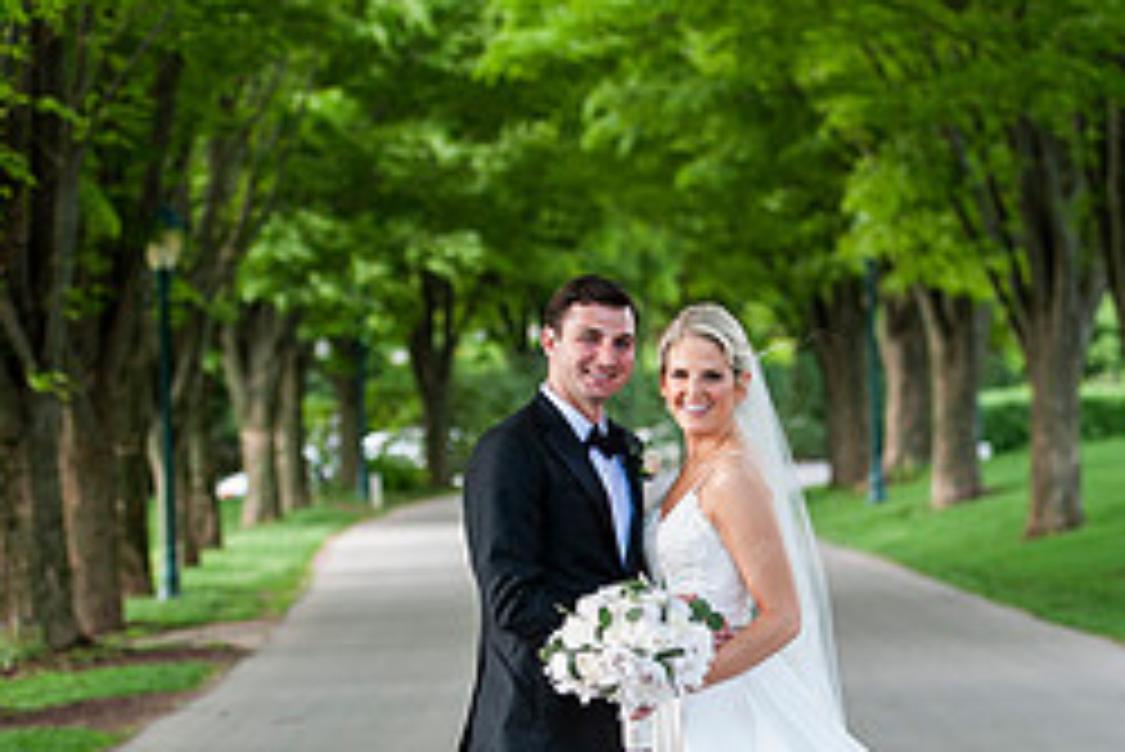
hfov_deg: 10.8
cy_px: 540
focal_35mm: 190
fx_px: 5941
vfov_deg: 7.2
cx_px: 711
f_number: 2.8
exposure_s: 1/1000
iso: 640
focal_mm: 82
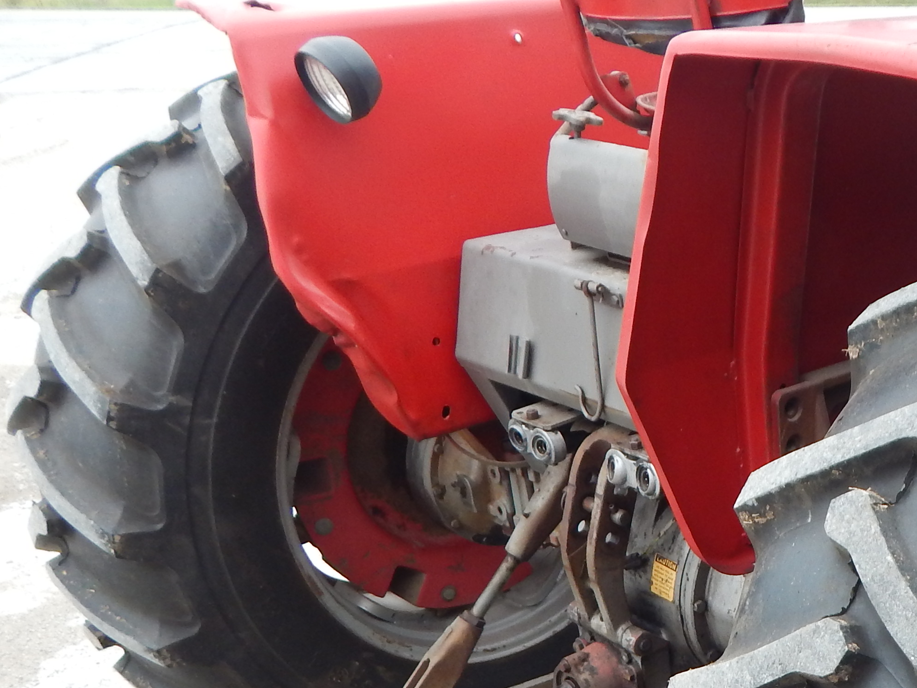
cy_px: 677
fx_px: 1351
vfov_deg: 27.1
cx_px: 971
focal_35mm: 51
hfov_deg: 33.4
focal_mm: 4
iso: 125
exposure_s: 1/250
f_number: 3
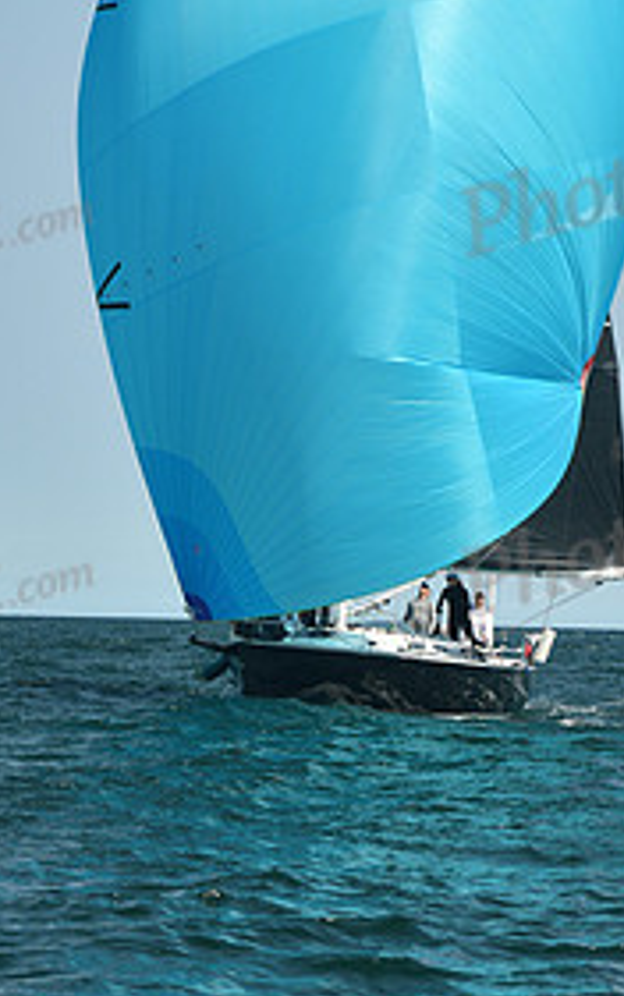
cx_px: 278
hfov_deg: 6.6
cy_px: 32
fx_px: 5434
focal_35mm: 200
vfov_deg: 10.4
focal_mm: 95
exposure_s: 1/640
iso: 320
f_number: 7.1
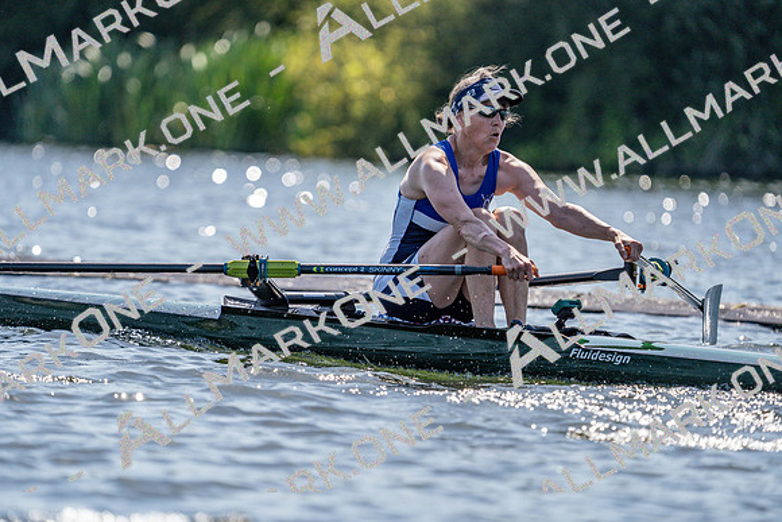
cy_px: 261
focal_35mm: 441
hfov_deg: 4.7
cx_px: 391
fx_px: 9581
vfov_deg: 3.1
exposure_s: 1/2000
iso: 250
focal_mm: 441
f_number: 6.3
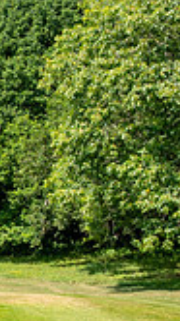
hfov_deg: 10.9
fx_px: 749
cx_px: -292
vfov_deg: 23.4
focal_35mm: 88
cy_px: 305
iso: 400
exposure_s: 1/1000
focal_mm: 24
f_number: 9
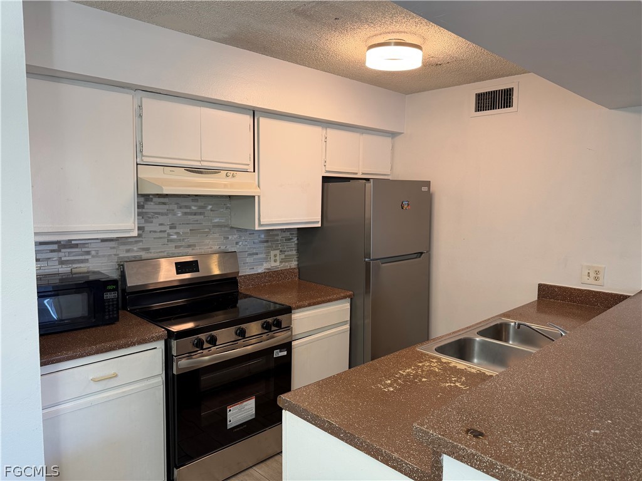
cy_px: 240
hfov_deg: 71.6
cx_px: 321
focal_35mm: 24
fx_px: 445
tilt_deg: -5.7
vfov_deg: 56.8
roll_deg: +0.0
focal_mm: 6.76
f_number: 1.78
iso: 200
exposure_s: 1/120
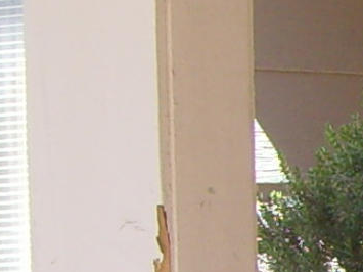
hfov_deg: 6.4
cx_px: 875
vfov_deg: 5.0
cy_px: 393
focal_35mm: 293
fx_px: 3072
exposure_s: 1/180
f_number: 3.5
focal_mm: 6.6
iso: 80
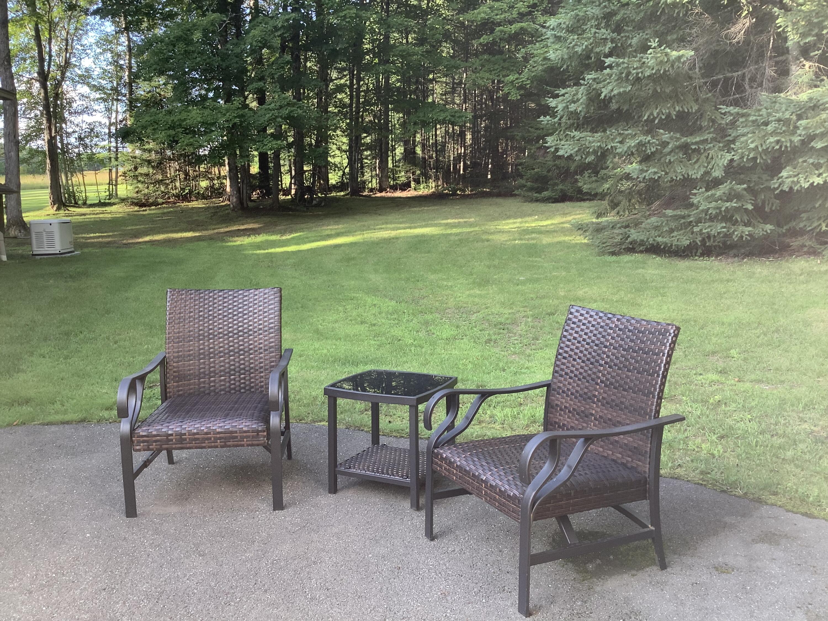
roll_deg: -0.4
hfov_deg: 58.4
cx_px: 414
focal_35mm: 31
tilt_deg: -9.4
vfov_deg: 45.4
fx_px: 742
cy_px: 310
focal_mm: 3.3
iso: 50
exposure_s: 1/120
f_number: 2.4
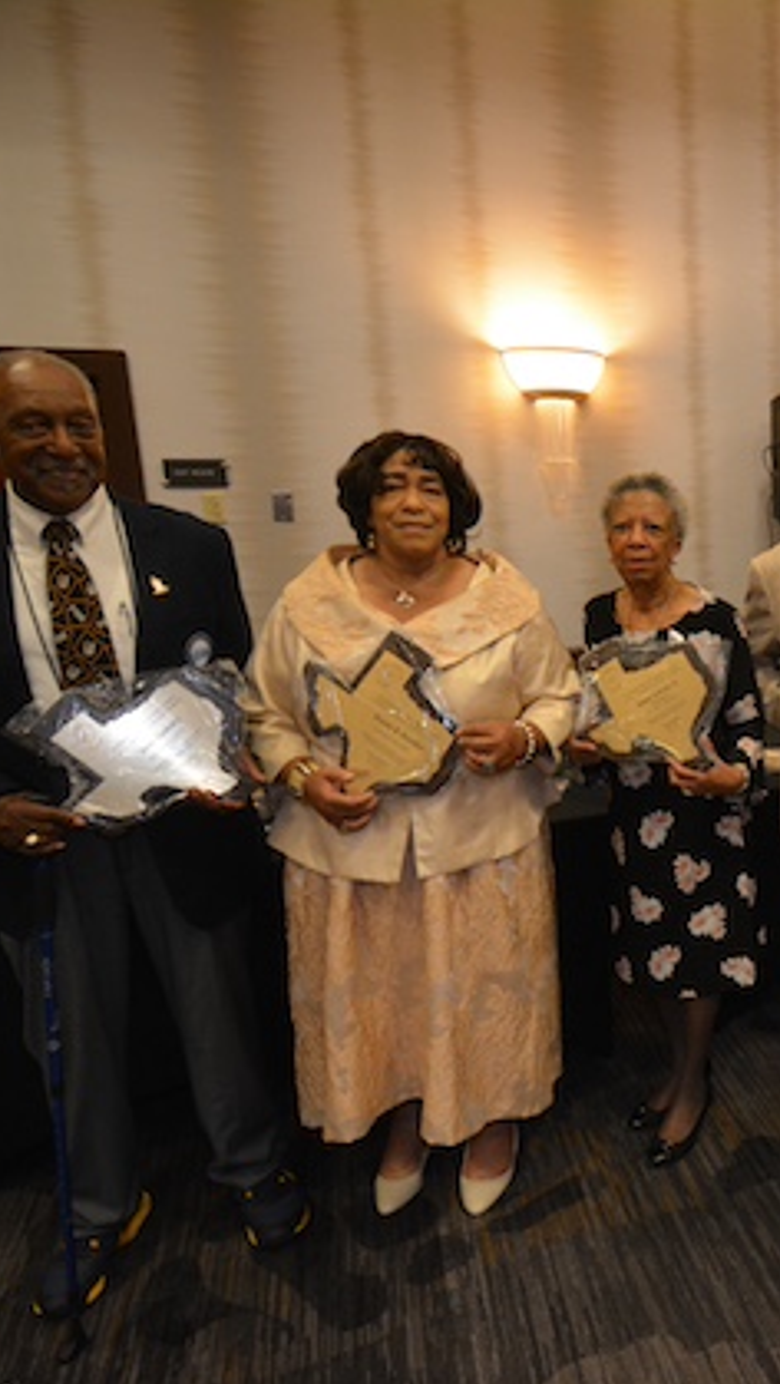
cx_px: 793
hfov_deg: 41.1
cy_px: 702
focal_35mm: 24
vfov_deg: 76.3
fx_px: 882
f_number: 4.5
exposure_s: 1/60
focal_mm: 10
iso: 1400
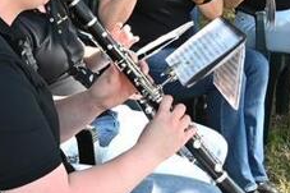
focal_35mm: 118
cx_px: 31
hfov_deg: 17.1
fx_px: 950
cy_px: 88
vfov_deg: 11.6
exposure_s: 1/250
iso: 250
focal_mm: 18
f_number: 4
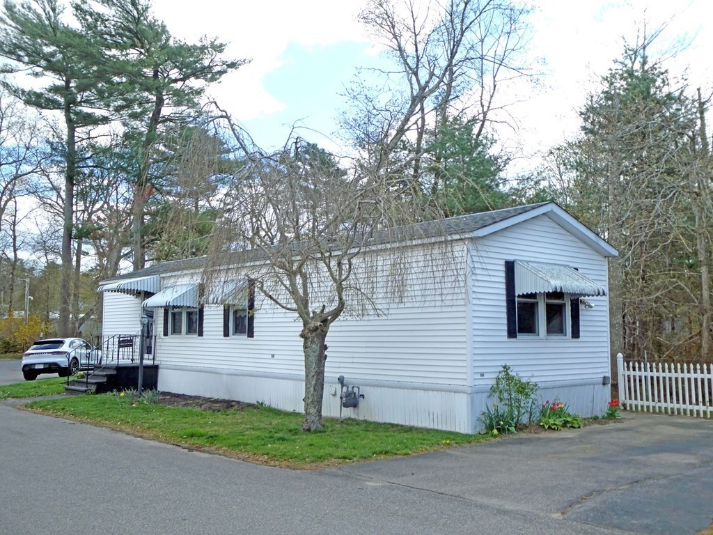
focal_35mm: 35
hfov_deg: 52.6
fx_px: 721
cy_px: 268
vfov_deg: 40.7
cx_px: 356
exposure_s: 1/500
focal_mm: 6.3
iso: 80
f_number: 3.7
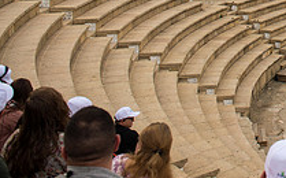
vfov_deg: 17.4
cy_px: -81
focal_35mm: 68
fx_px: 529
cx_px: 394
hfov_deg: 25.1
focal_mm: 24
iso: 100
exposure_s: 1/500
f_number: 3.5
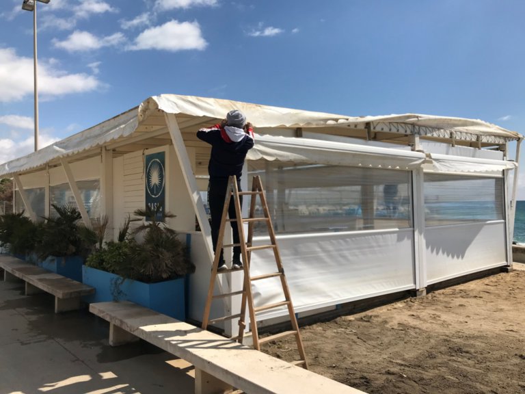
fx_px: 425
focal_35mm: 28
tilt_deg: +2.4
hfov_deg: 63.4
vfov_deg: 49.7
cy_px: 197
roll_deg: -0.6
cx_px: 262
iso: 20
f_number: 1.8
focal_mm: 3.99
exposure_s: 1/4566
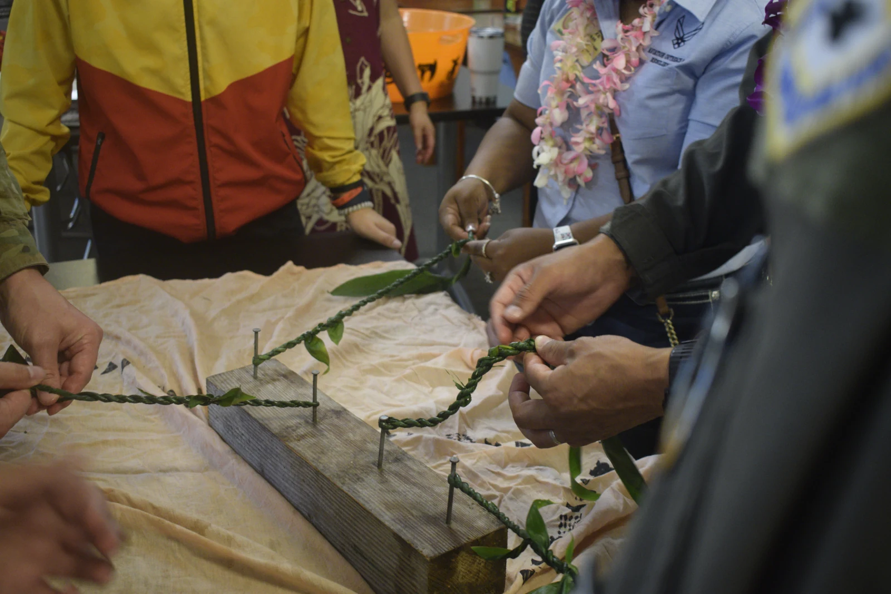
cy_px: 297
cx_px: 446
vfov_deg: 31.9
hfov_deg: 46.4
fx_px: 1040
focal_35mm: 42
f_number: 4.2
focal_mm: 28
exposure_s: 1/60
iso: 1800
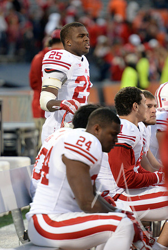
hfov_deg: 4.9
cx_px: 84
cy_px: 125
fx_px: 1955
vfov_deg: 7.3
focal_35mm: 280
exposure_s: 1/800
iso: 3200
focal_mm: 280
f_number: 4
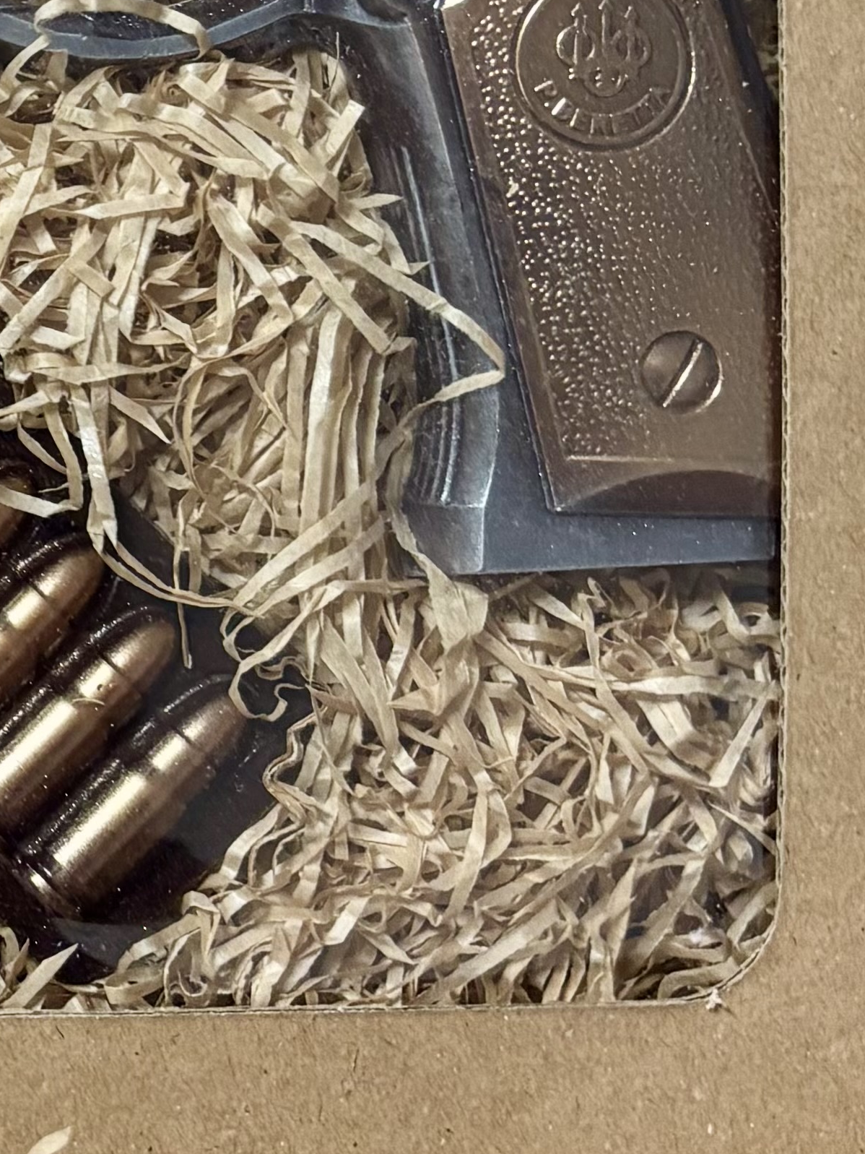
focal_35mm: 93
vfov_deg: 20.8
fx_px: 3098
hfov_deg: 14.9
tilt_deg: -61.4
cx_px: -401
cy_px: 228
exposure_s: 1/50
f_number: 1.6
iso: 320
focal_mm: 5.96
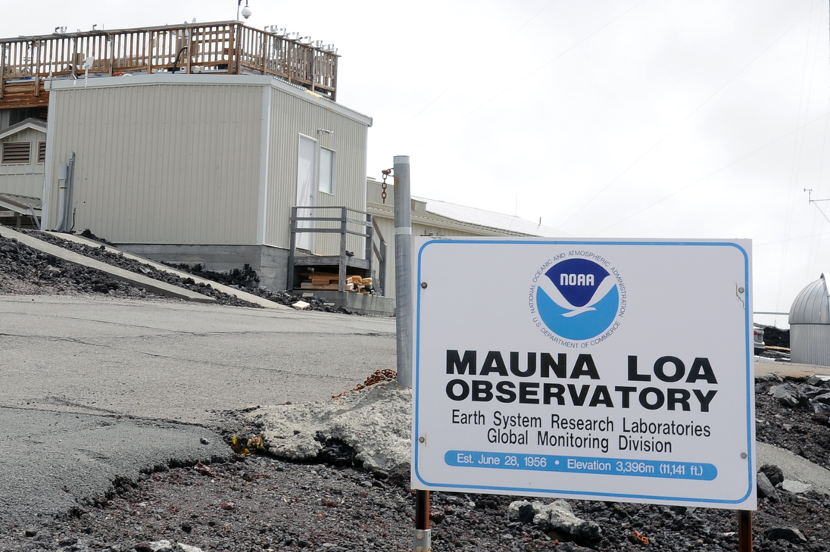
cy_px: 91
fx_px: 1636
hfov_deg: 28.3
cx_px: 263
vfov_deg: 18.9
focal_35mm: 71
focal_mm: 38
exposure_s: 1/80
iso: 200
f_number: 16
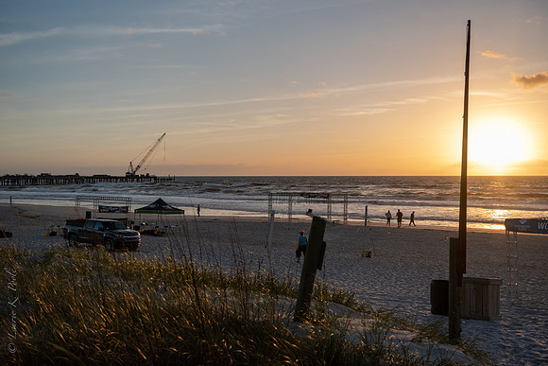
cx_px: 269
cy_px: 183
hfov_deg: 49.2
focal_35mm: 39
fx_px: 598
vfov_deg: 34.0
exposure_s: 1/4000
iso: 900
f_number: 2.8
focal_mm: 38
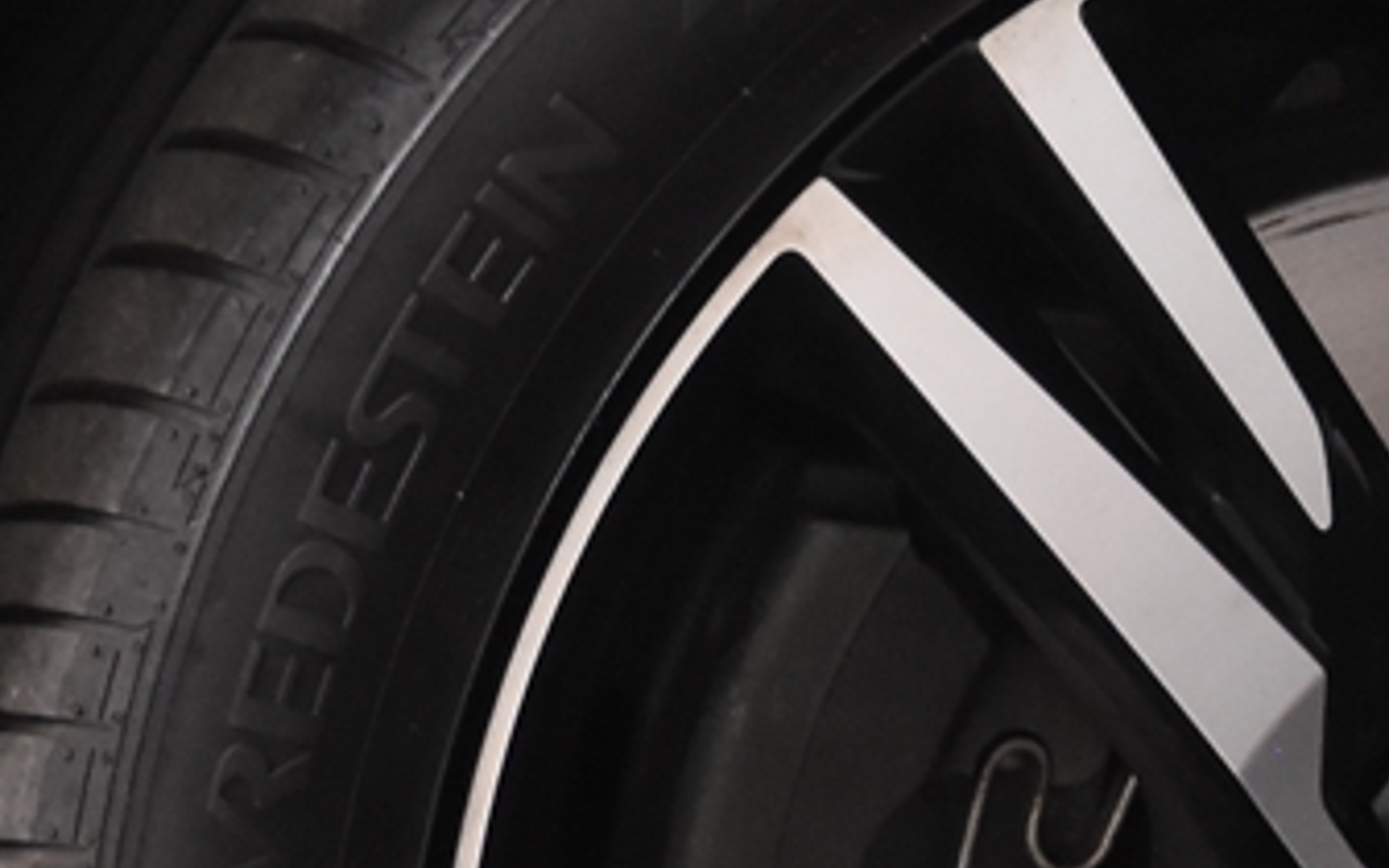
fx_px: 11243
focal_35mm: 297
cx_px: 637
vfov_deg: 4.4
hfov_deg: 7.1
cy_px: -145
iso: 1600
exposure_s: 1/80
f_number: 4.5
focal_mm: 34
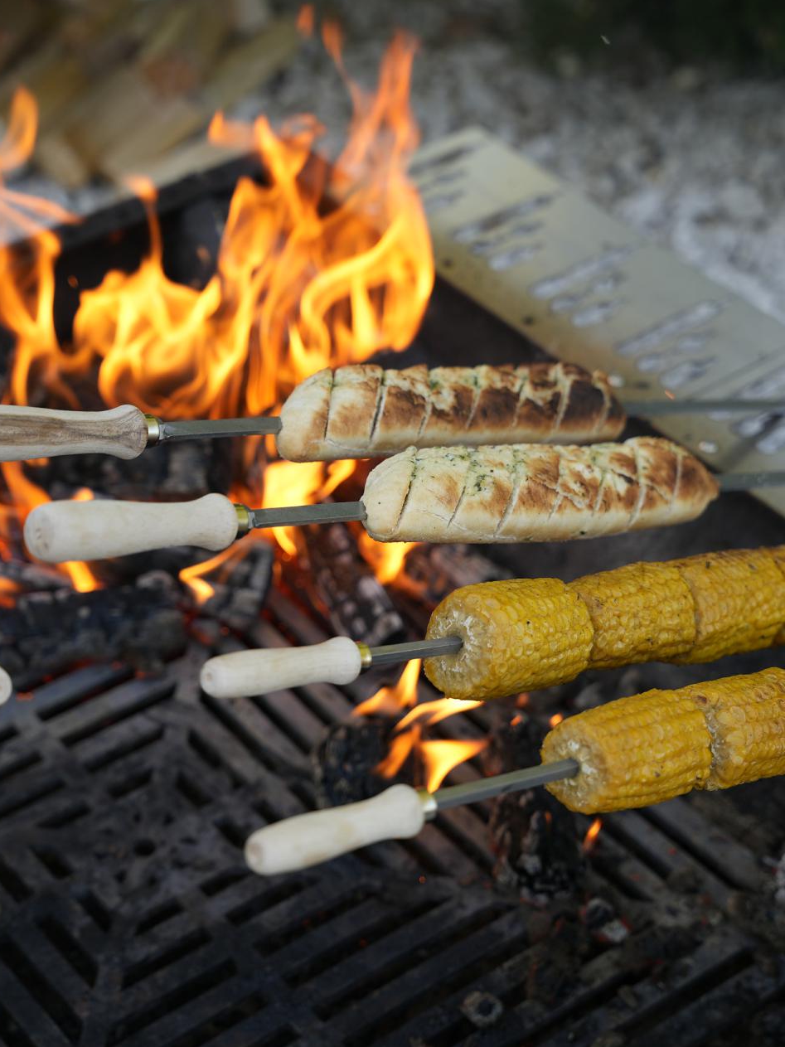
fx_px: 2303
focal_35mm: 76
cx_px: 347
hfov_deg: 19.3
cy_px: 526
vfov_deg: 25.6
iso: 160
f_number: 3.2
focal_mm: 52.1
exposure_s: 1/200
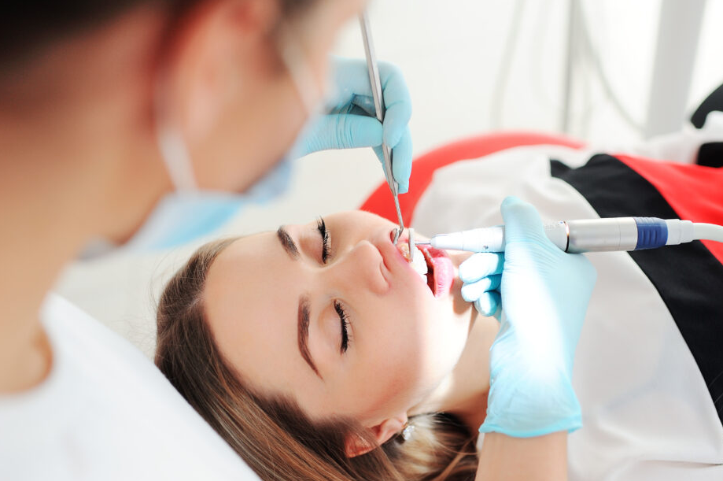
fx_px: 783
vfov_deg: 34.1
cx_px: 394
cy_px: 254
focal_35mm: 39
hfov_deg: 49.5
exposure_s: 1/500
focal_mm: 35
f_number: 2.5
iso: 200
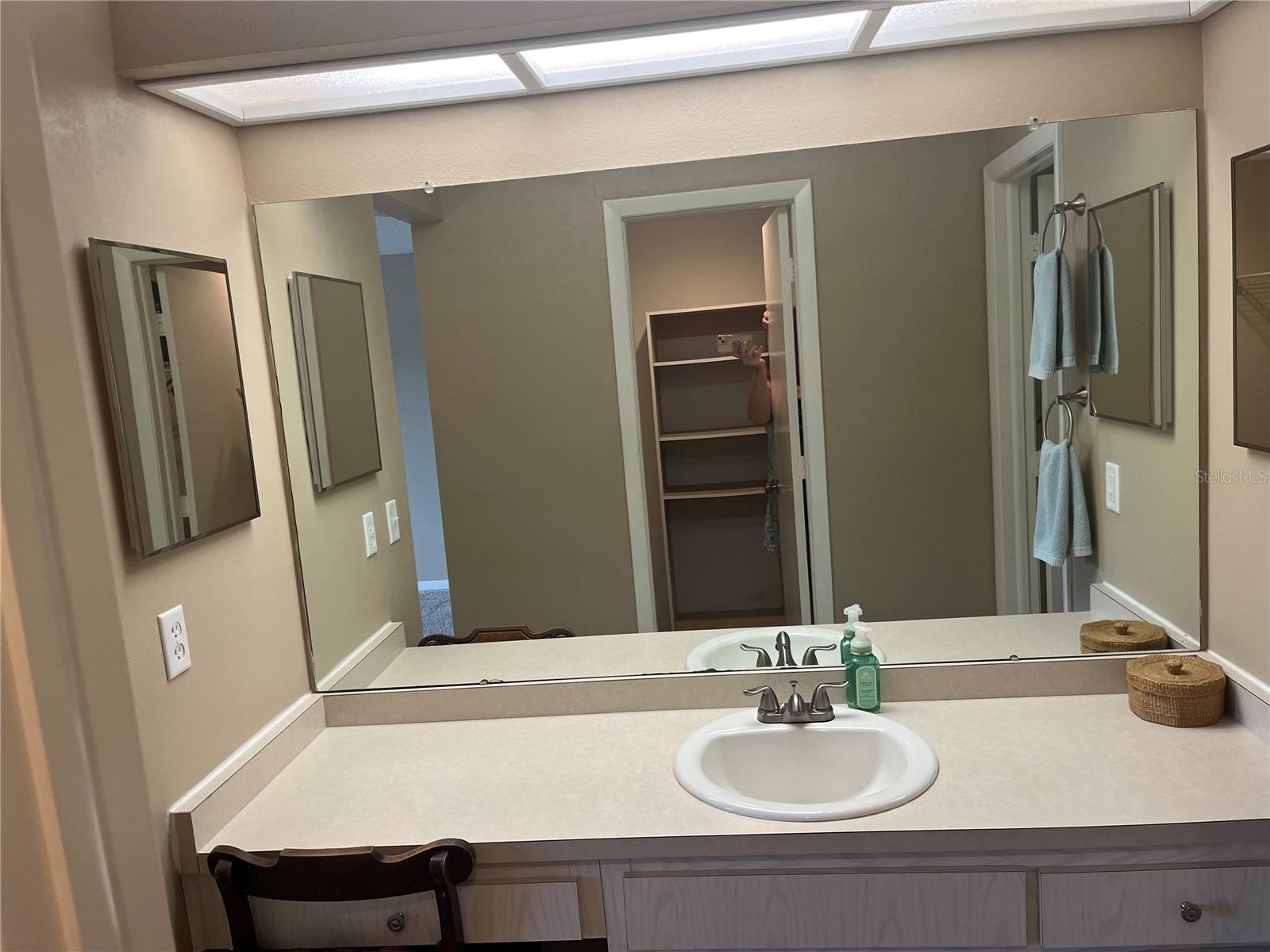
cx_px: 635
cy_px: 476
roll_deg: +4.9
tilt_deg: -4.9
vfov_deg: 53.1
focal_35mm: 26
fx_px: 954
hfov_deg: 67.3
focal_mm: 5.1
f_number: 1.6
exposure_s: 1/120
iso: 125
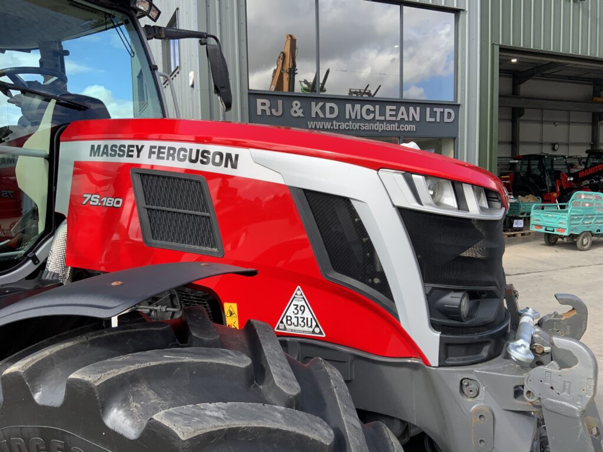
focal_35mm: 29
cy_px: 226
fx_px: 505
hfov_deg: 61.7
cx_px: 302
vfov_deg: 48.2
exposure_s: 1/691
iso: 16
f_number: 1.8
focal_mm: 3
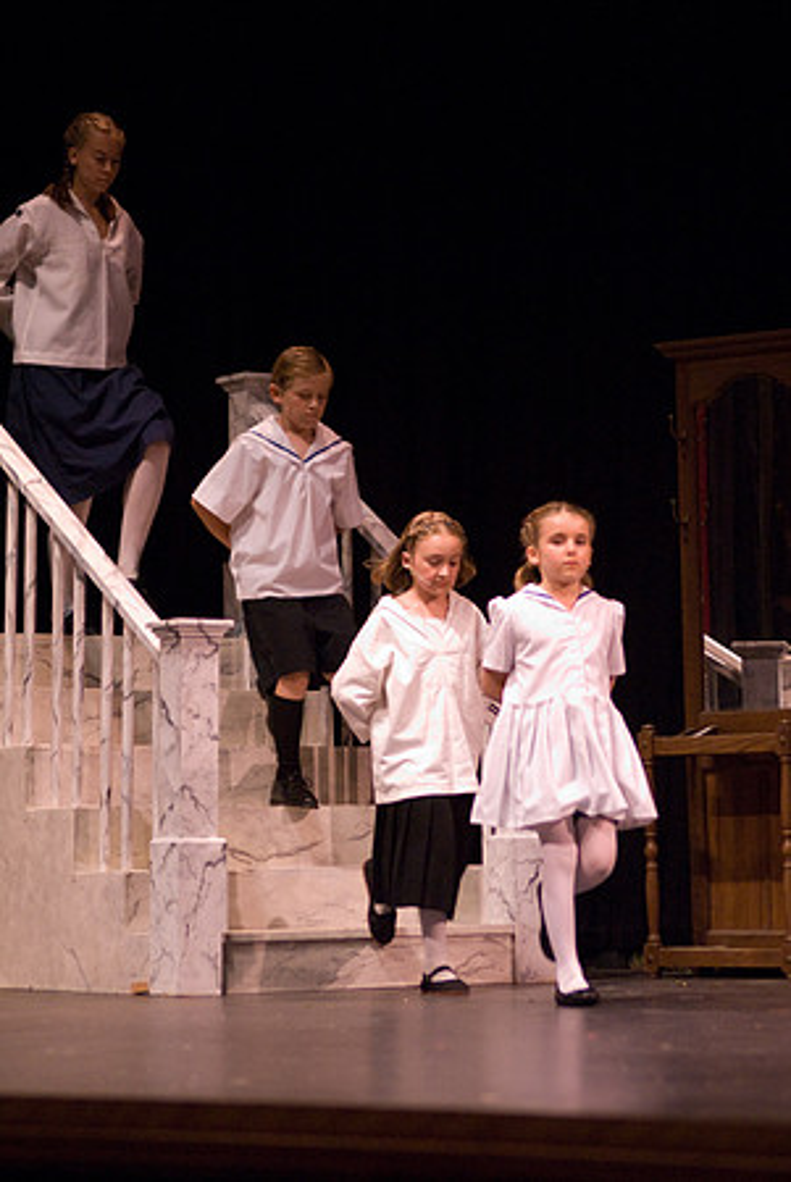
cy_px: 591
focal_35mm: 120
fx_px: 3946
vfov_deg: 17.0
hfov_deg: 11.4
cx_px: 396
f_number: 2.8
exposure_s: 1/160
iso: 1600
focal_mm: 80
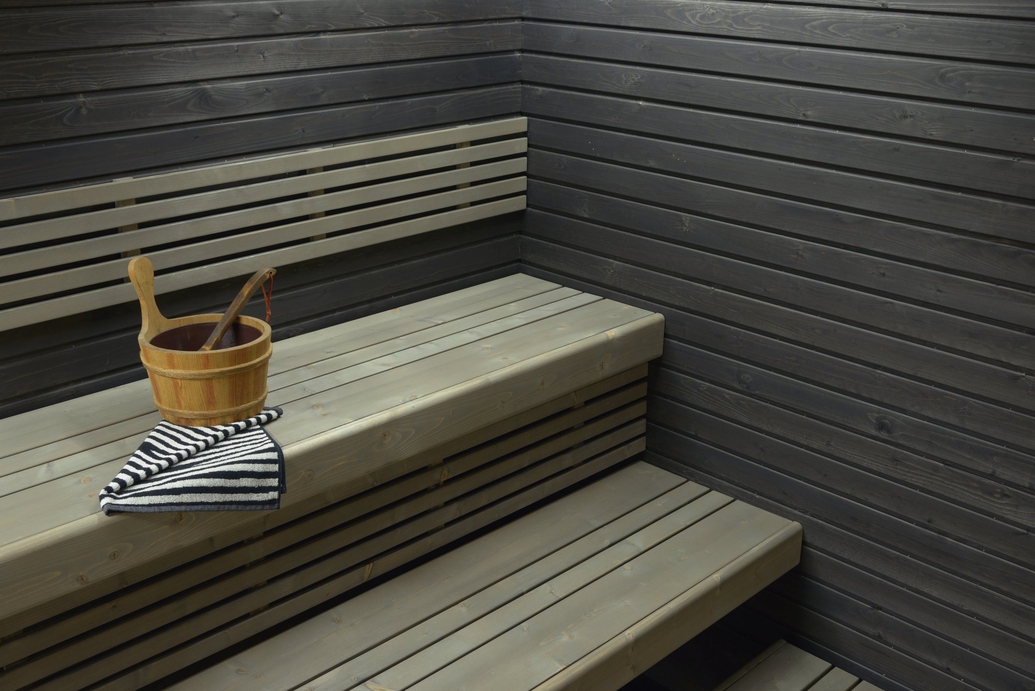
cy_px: 346
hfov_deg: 50.7
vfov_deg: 35.1
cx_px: 518
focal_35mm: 38
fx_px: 1093
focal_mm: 38
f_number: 9
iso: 125
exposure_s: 1/1.3
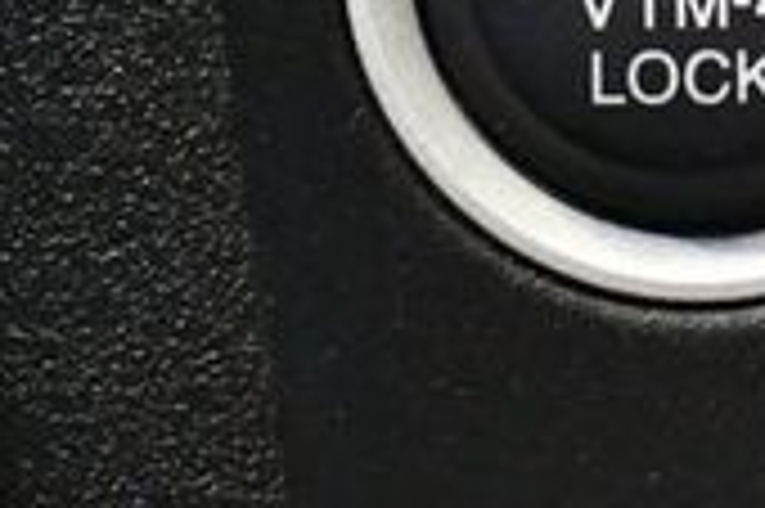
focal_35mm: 234
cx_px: 680
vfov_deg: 5.8
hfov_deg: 8.8
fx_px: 4968
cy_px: -4
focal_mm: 31
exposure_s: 1/50
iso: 12800
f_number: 4.2
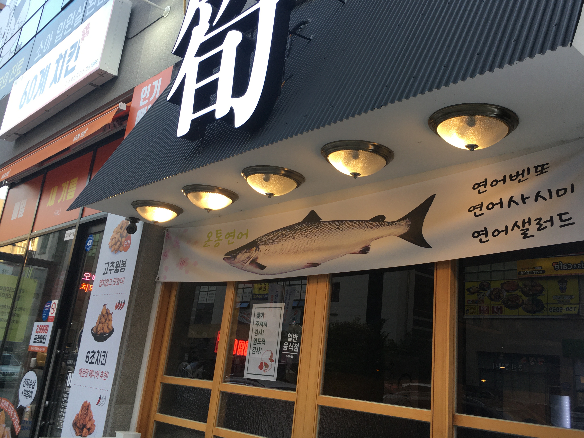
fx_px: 574
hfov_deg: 53.7
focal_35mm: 34
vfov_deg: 41.7
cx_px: 335
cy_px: 183
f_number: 2.2
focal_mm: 4.15
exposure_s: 1/120
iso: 40
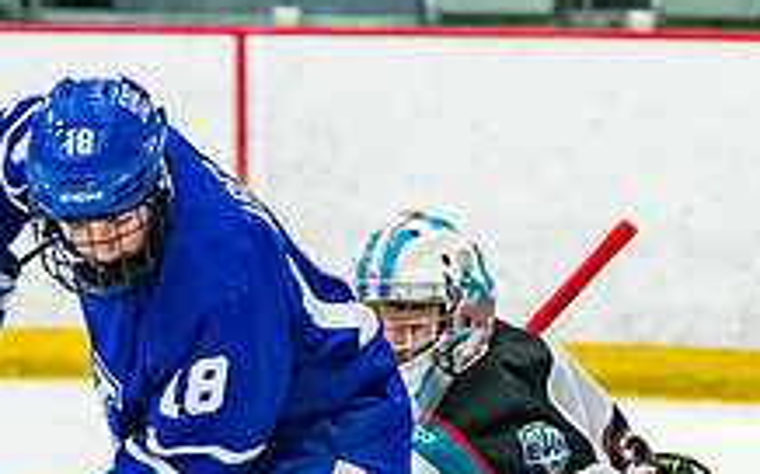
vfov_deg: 2.8
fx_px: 9688
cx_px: 248
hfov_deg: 4.5
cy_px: 465
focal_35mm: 468
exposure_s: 1/1000
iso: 1600
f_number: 3.2
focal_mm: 100
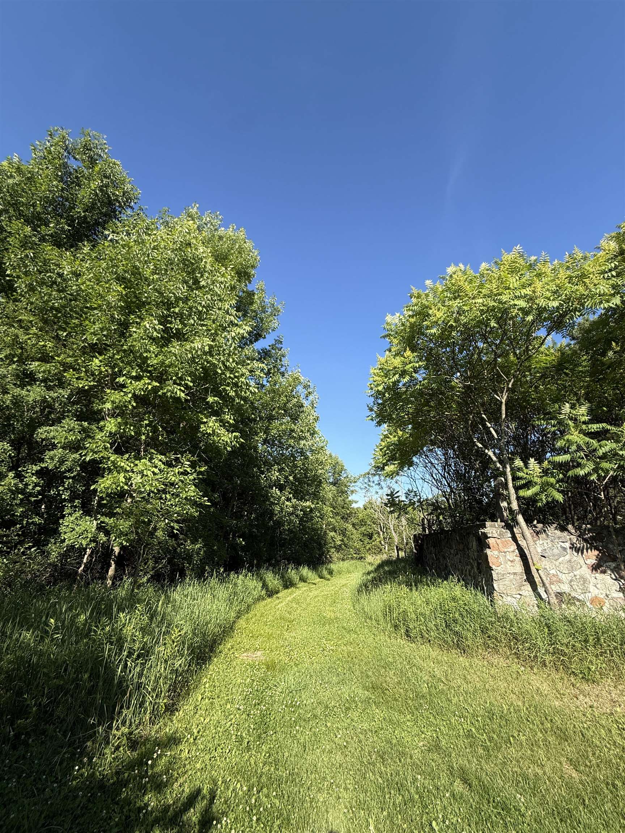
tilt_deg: +19.5
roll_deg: -3.4
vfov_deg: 102.1
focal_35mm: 14
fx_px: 337
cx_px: 312
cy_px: 416
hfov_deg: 85.7
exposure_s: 1/914
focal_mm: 2.22
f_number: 2.2
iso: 50
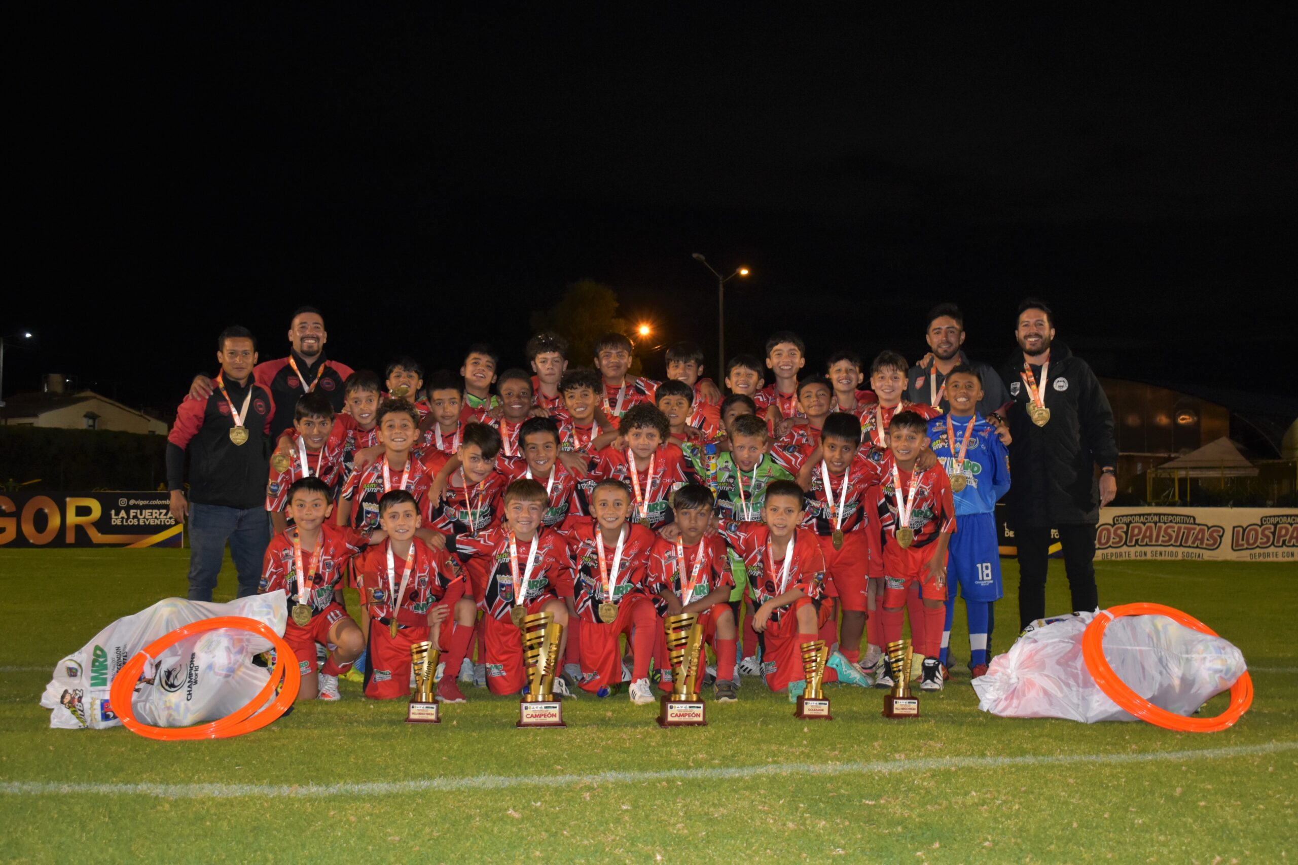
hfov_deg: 42.3
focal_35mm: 46
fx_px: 1676
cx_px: 649
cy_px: 432
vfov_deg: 28.9
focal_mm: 31
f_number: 4.2
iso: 1600
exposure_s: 1/30
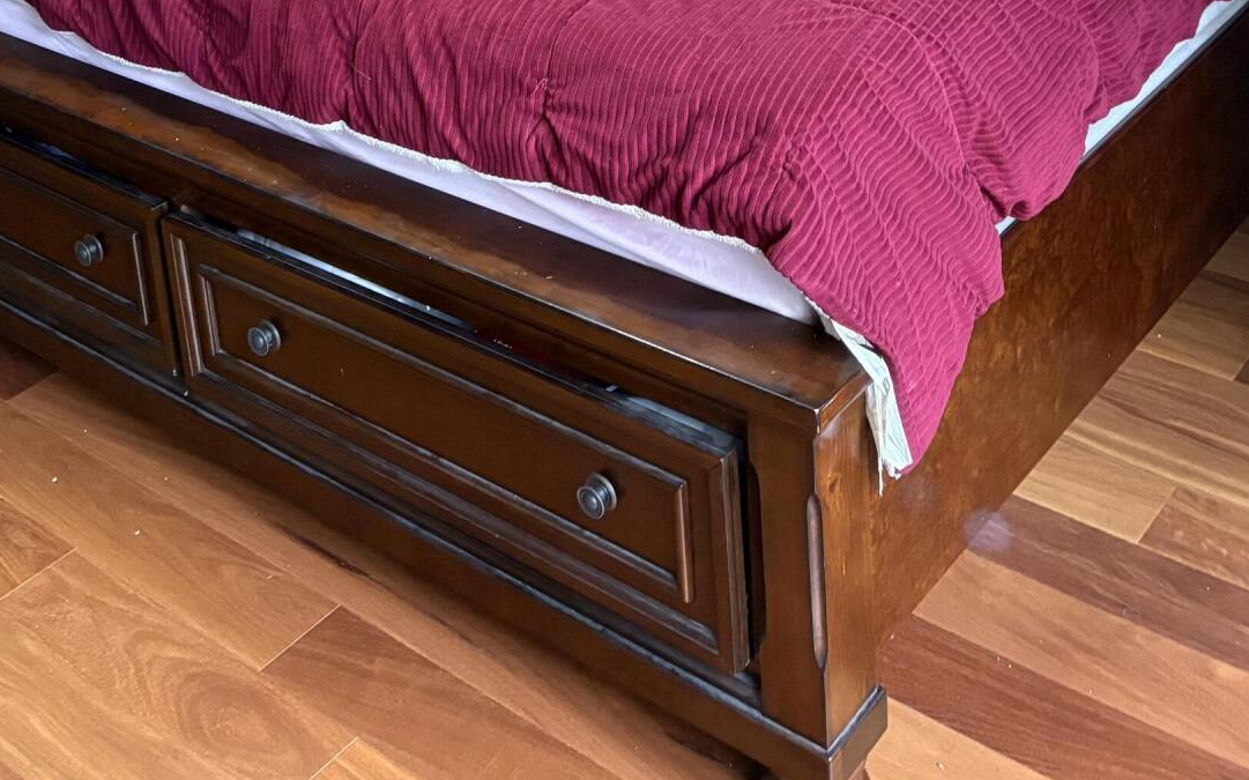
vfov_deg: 22.5
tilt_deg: -13.7
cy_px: -247
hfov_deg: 39.5
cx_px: 558
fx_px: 1736
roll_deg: +4.4
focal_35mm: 51
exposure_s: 1/40
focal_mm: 5.96
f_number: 1.6
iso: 640
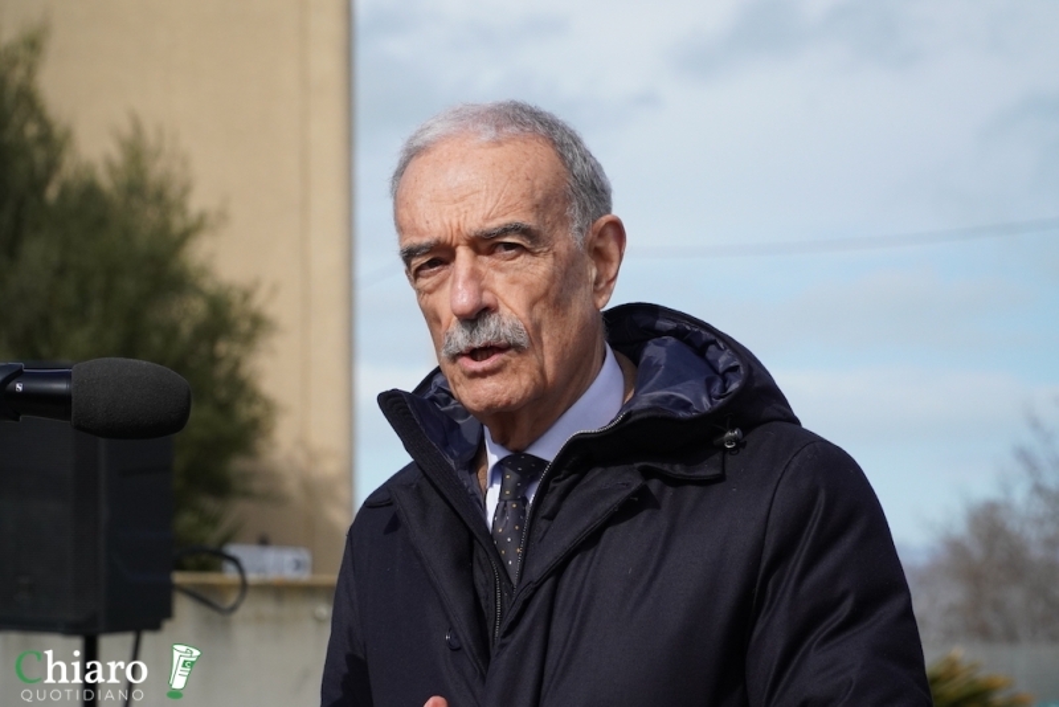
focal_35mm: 158
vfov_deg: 8.7
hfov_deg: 13.0
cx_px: 530
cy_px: 354
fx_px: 4635
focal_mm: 105
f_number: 9
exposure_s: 1/2500
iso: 800
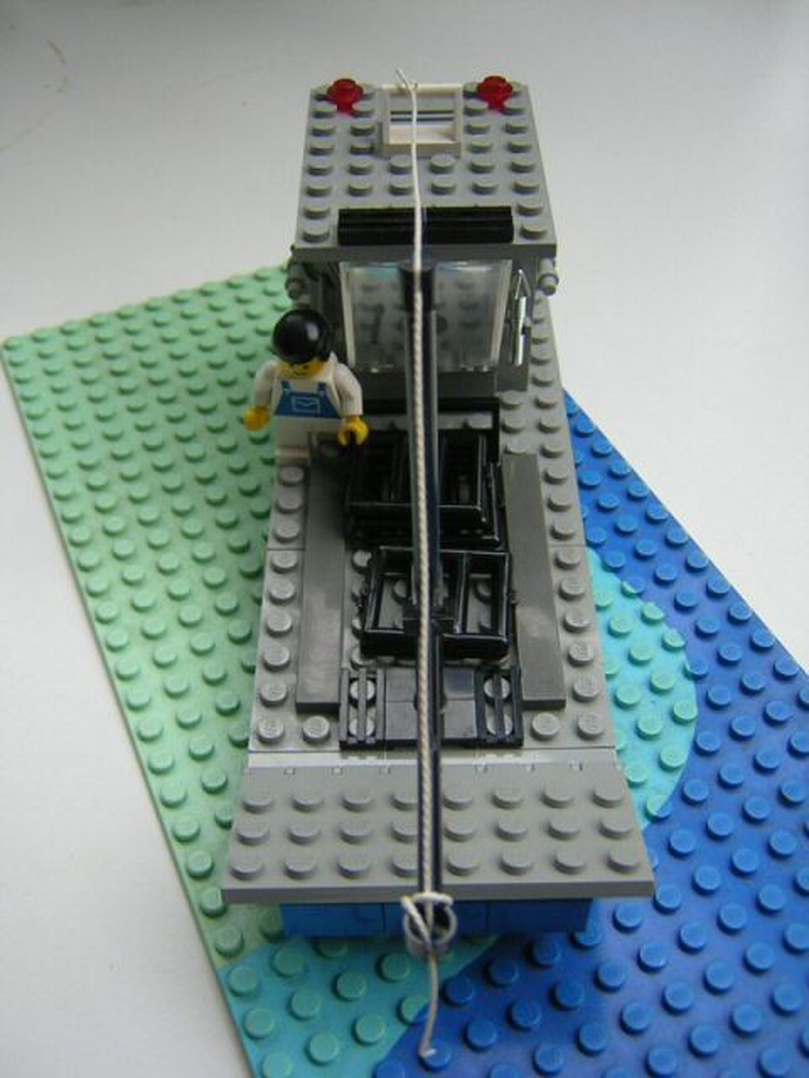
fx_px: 1122
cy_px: 539
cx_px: 404
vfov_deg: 51.4
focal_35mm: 36
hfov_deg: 39.7
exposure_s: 1/66.1
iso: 100
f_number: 2.6
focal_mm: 4.7
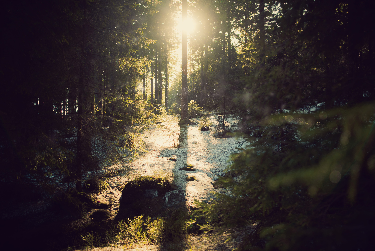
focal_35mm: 24
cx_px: 188
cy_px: 126
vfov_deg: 53.2
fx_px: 250
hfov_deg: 73.7
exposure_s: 1/500
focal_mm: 24
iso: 100
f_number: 1.8
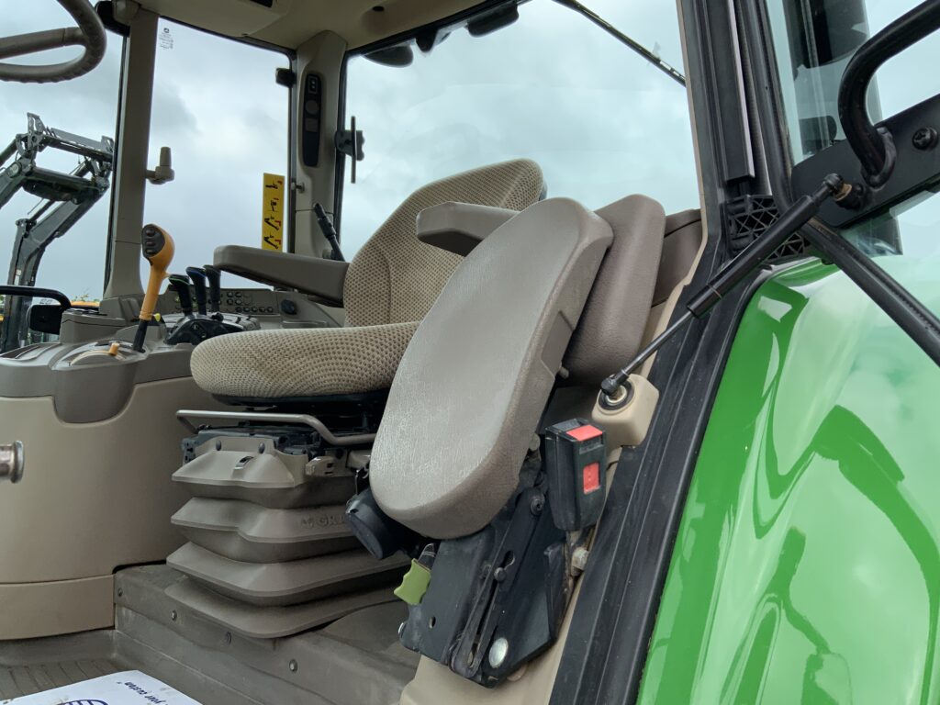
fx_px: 787
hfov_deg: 61.7
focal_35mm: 29
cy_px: 352
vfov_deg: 48.2
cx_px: 470
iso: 16
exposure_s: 1/642
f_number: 1.8
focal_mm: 3
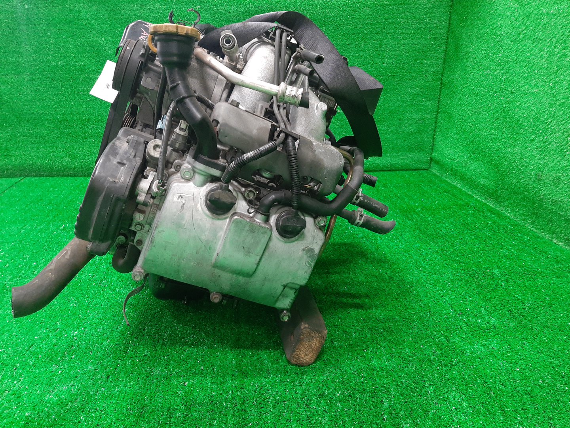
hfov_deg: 67.3
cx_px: 285
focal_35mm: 26
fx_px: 428
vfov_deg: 53.1
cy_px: 214
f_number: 1.7
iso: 198
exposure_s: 1/50
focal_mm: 3.93
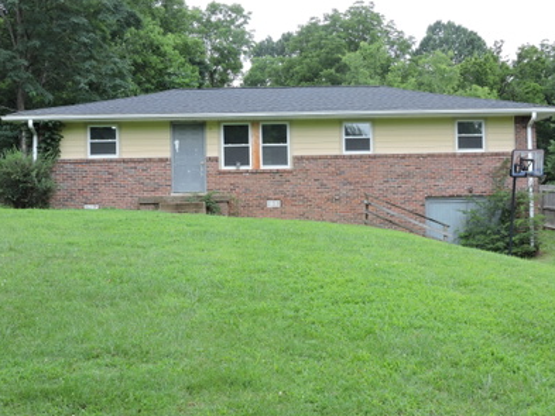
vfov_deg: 26.1
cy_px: 209
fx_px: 898
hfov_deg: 34.3
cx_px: 278
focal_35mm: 56
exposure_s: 1/100
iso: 100
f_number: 4
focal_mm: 9.9
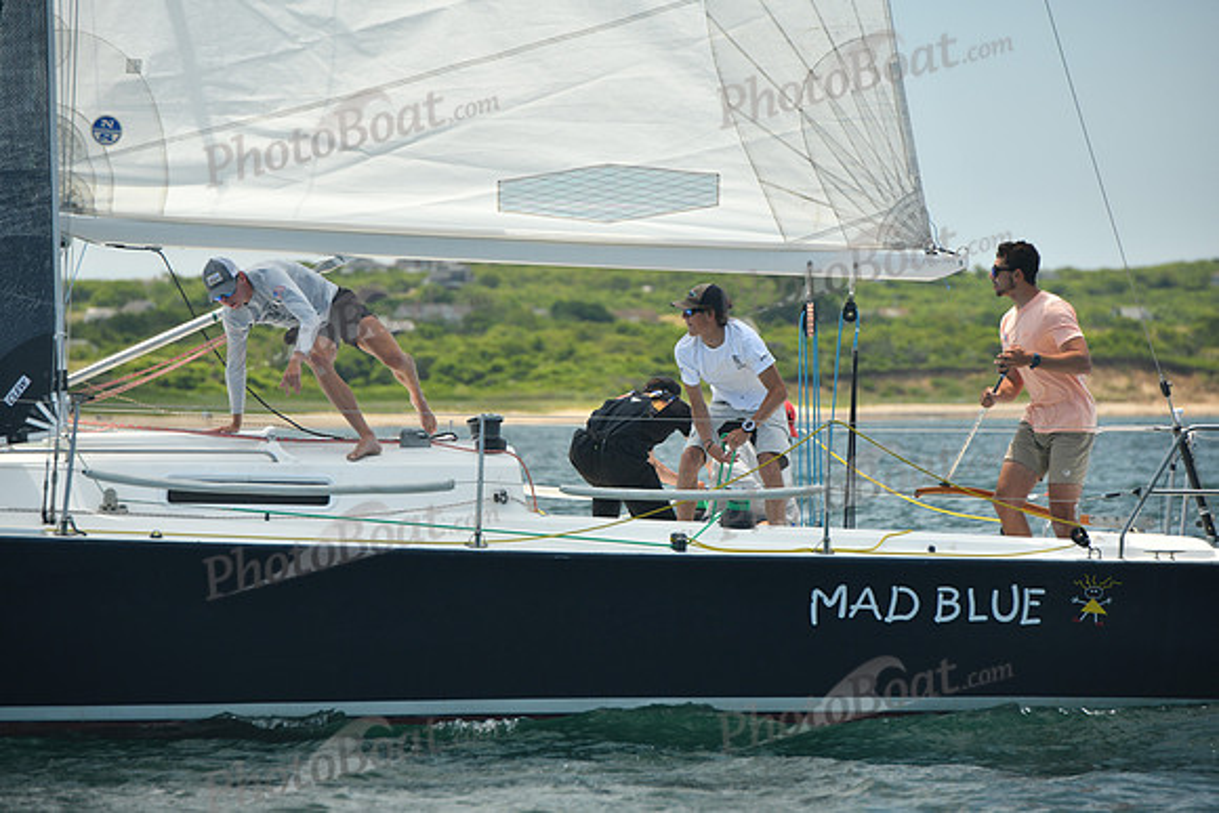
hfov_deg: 10.3
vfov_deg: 6.9
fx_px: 6773
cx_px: 610
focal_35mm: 200
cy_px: 406
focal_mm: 200
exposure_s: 1/640
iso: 320
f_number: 5.6
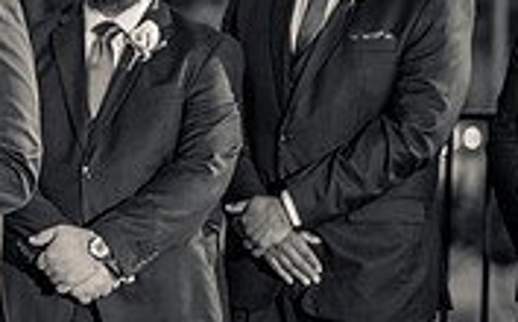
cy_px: 119
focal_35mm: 251
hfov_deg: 8.2
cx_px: -304
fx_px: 3538
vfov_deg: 5.2
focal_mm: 50
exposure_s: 1/250
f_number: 1.2
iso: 640
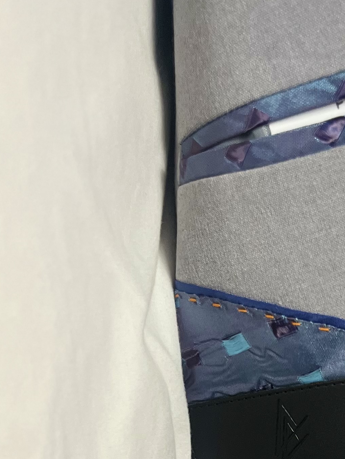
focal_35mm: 77
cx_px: 409
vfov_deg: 22.6
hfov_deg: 18.2
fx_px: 1023
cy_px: 596
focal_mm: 5.1
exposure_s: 1/60
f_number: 1.6
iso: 125
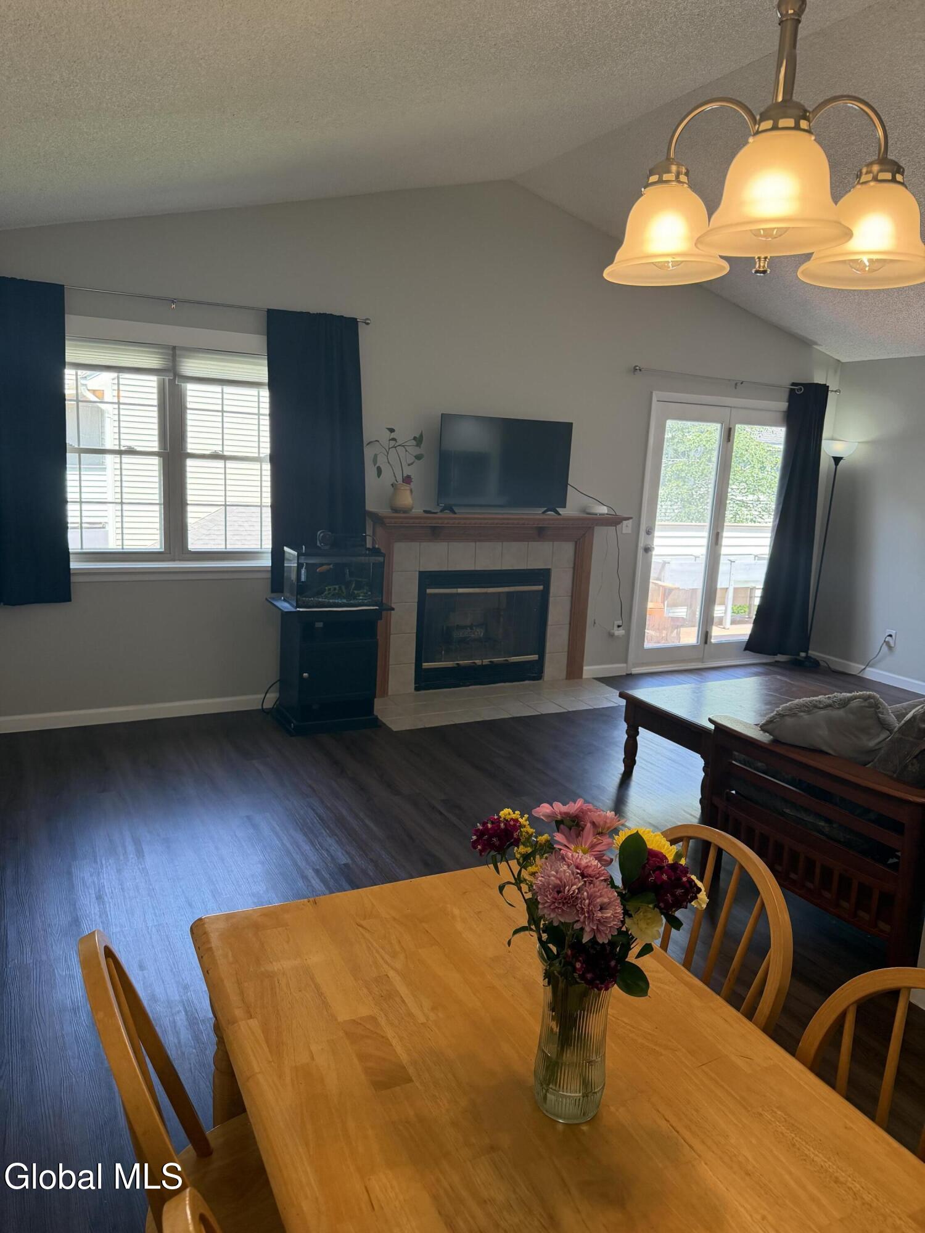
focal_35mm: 24
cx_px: 462
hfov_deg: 56.8
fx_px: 855
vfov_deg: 71.6
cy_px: 616
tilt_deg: -11.7
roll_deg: -3.2
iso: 200
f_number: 1.78
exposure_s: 1/139
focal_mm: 6.76
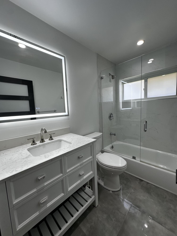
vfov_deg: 102.1
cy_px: 118
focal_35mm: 14
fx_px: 95
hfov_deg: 85.7
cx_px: 88
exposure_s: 1/120
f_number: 2.2
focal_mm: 2.22
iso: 80
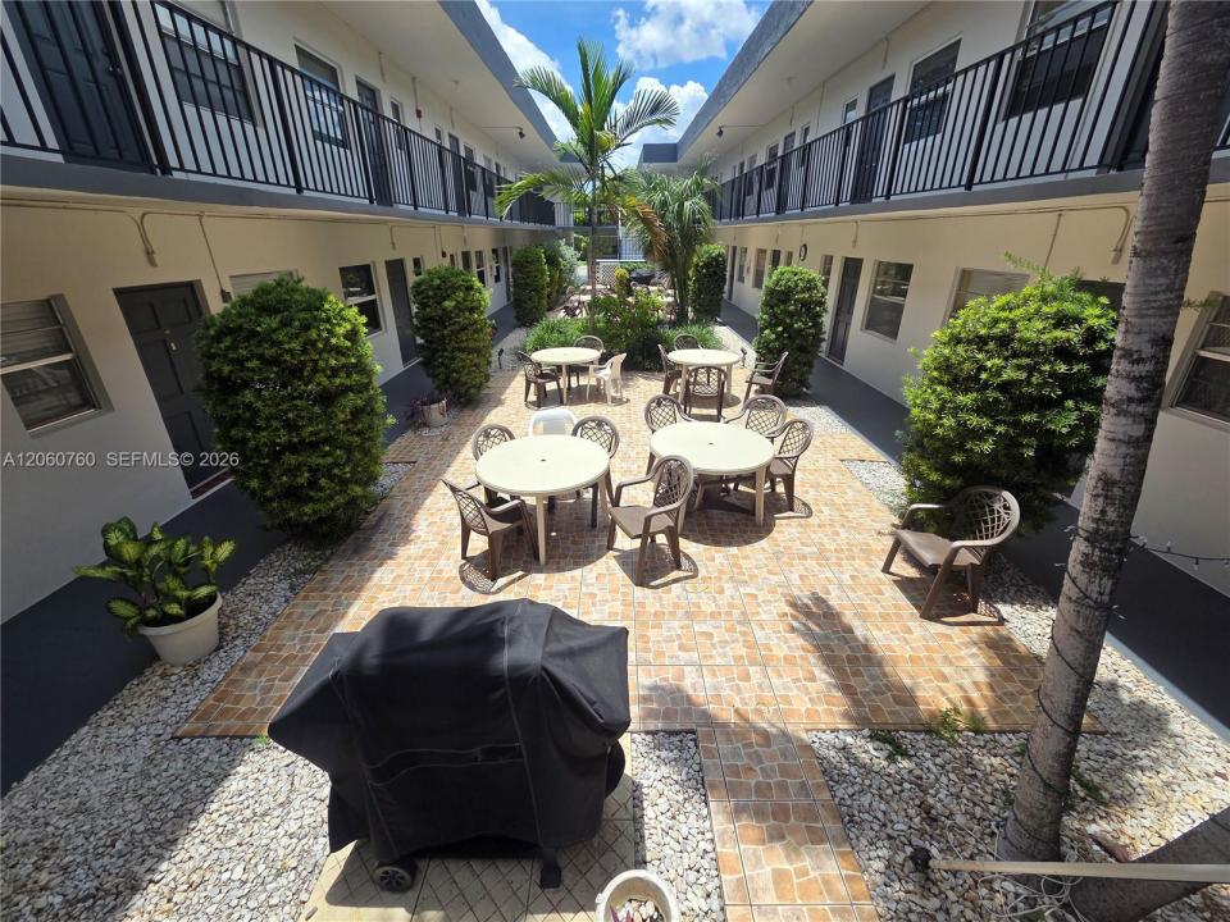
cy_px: 461
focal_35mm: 13
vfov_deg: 89.9
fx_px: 462
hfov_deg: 106.2
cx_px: 615
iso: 50
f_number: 2.2
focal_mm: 2.2
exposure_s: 1/1445
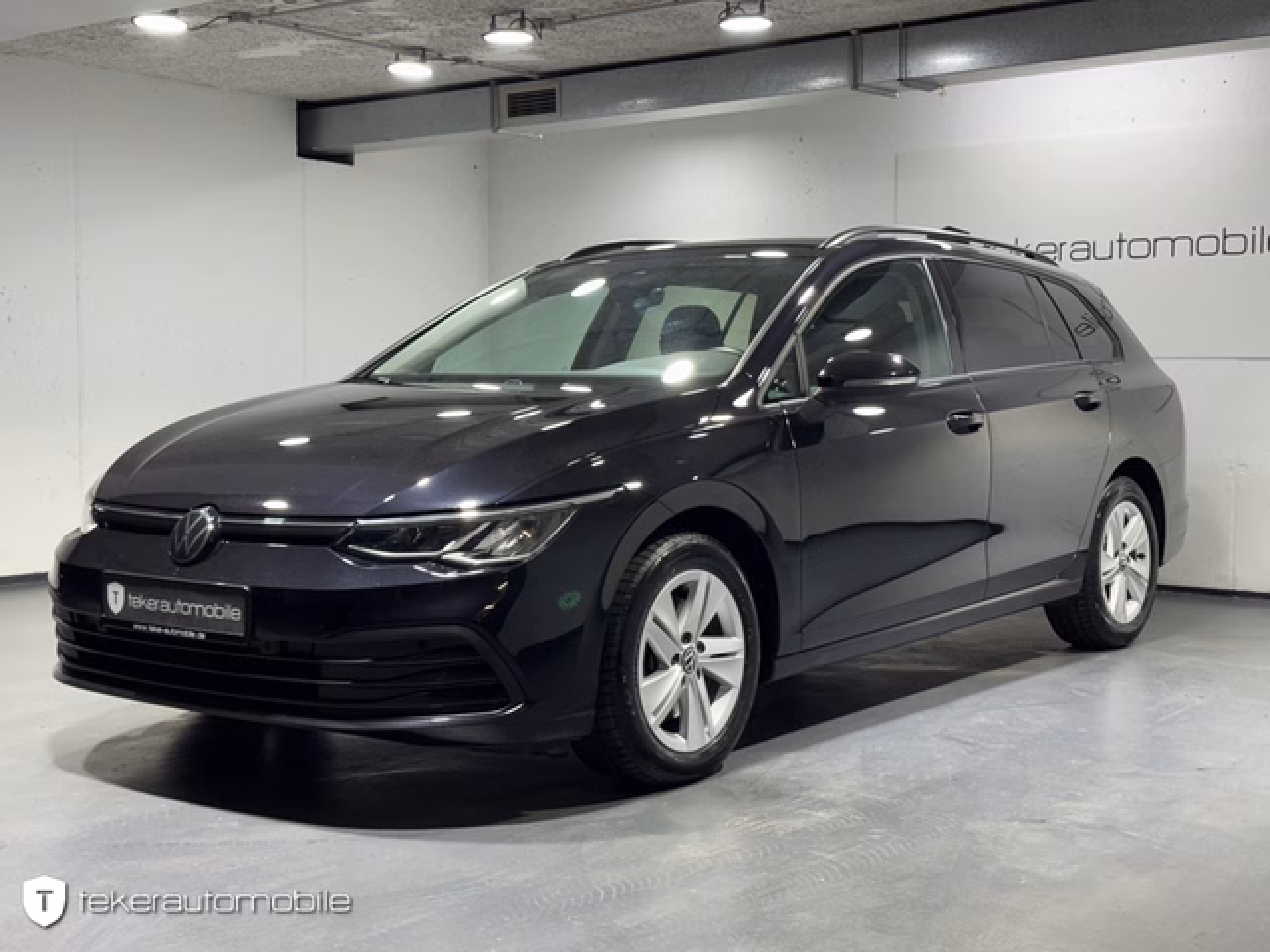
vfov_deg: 30.3
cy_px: 476
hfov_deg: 39.7
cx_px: 635
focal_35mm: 48
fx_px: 1761
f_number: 1.78
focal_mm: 6.76
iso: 64
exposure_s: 1/50
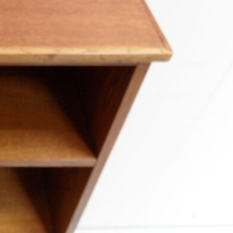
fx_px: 419
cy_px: 73
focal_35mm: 55
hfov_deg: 26.8
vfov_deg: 30.8
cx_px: -60
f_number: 3.2
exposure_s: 1/30
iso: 100
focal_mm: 3.9
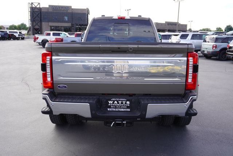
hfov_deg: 57.2
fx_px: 214
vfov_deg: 40.0
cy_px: 78
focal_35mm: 33
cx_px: 116
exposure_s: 1/125
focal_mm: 22
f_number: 5.6
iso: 100
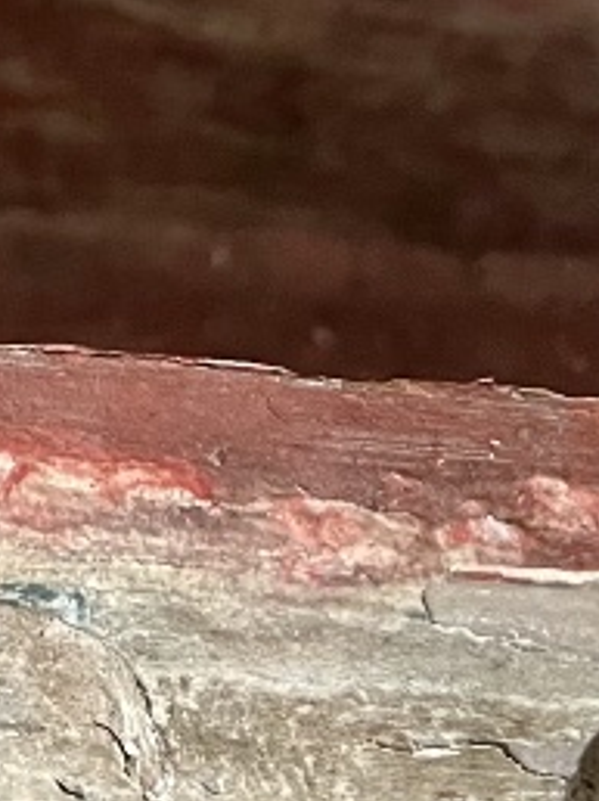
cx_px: -158
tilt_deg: -31.0
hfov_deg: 11.9
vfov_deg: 15.3
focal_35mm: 121
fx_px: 2796
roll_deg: +1.5
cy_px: -329
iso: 500
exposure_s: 1/60
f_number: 1.5
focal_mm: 5.7
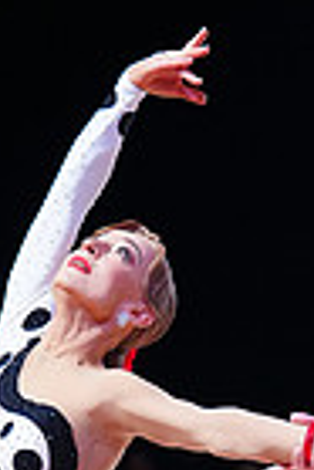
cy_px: 707
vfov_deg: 6.9
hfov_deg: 4.7
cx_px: 532
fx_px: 3811
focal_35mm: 292
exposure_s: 1/500
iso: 2000
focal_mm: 70
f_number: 2.8
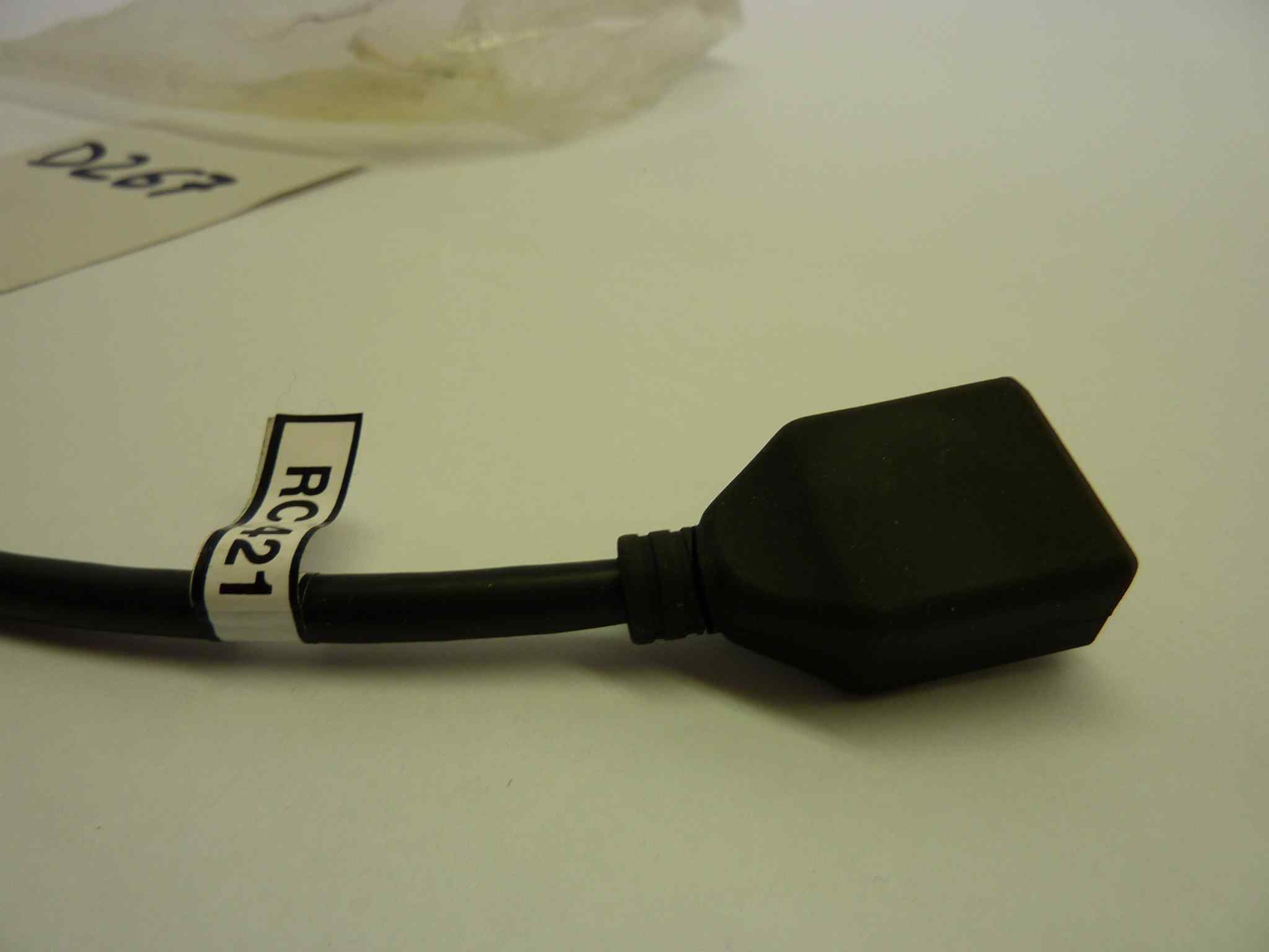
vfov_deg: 54.9
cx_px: 634
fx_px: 916
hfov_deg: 69.4
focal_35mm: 25
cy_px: 476
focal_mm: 4.1
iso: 80
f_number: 3.3
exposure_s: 1/60
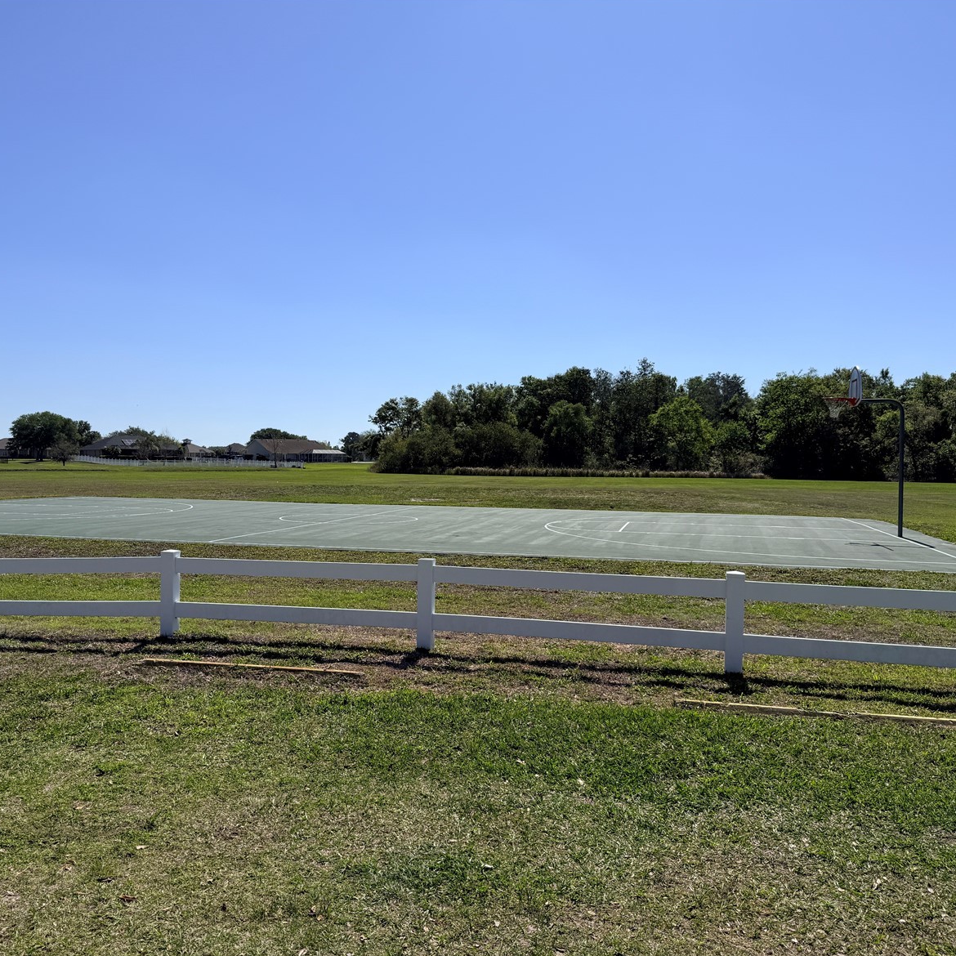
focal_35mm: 29
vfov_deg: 55.6
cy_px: 486
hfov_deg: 55.5
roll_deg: -0.4
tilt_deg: -1.2
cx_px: 425
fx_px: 906
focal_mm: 6.76
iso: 80
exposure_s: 1/10309
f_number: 1.78
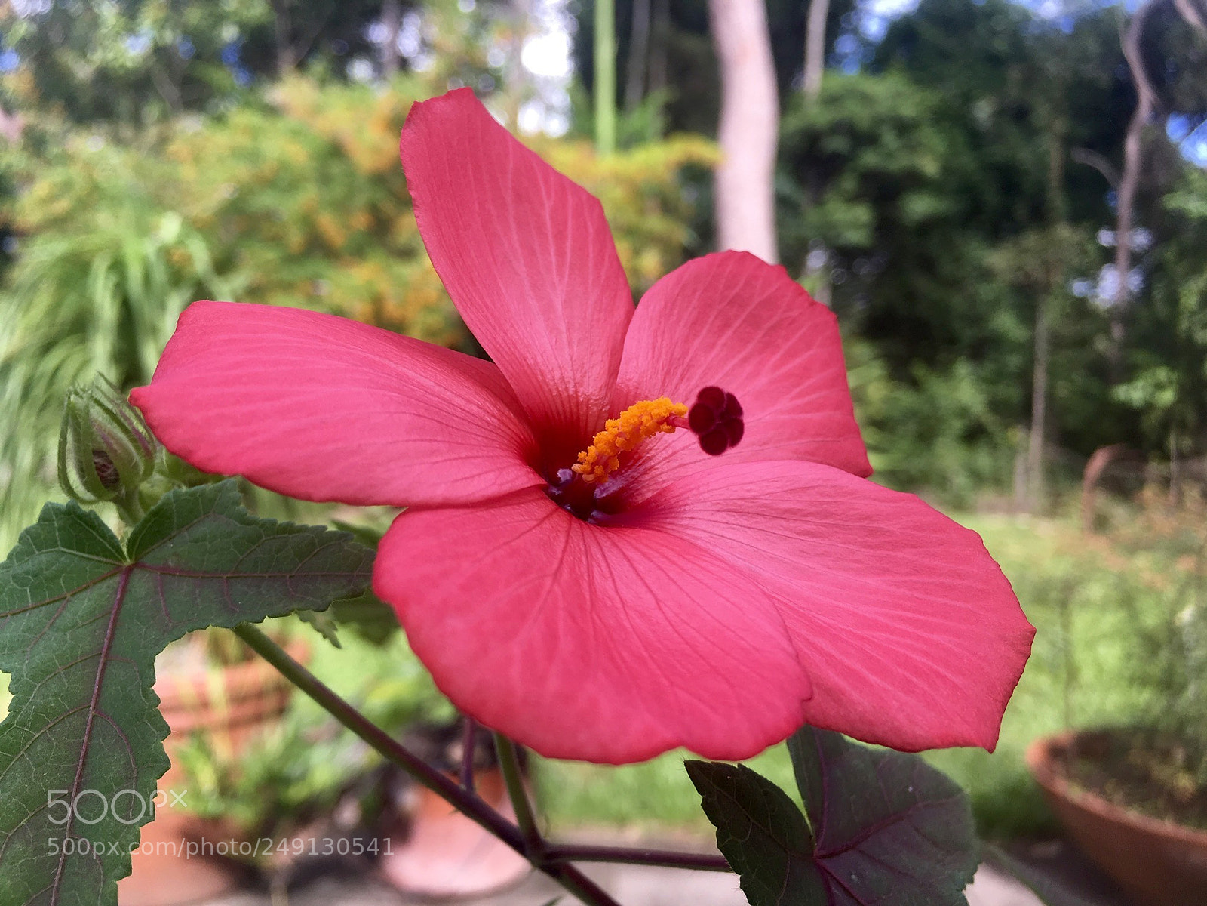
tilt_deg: -3.5
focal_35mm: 29
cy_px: 453
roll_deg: -0.2
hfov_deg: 61.7
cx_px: 604
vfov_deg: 48.2
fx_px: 1011
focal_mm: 4.15
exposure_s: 1/242
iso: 25
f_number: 2.2
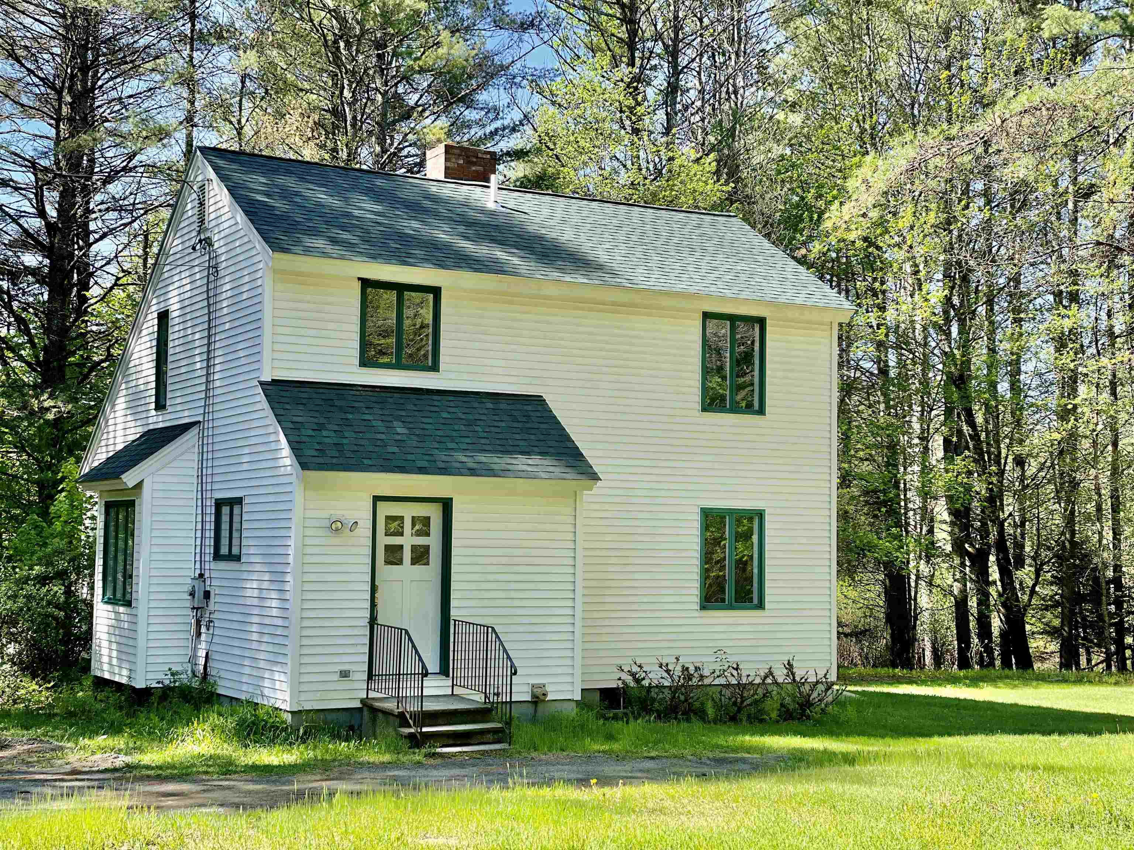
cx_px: 567
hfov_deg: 36.8
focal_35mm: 52
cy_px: 425
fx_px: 1703
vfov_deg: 28.0
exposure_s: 1/457
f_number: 2
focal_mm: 6
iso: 32
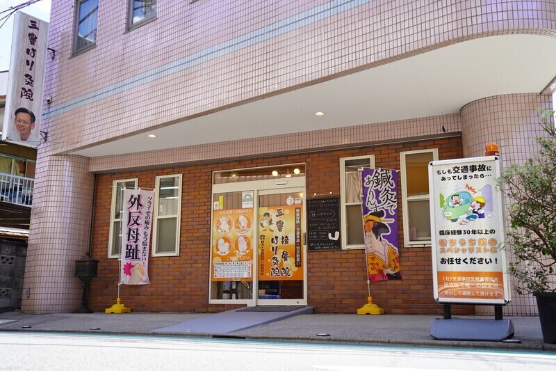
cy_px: 186
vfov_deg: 37.8
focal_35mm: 35
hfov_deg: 54.4
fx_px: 540
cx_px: 278
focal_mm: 35
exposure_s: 1/1600
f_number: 4
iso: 800
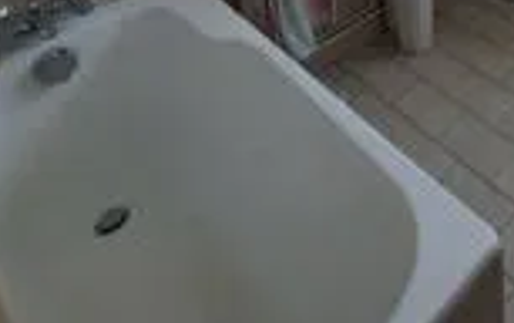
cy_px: -155
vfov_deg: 26.4
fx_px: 505
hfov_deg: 46.8
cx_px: 490
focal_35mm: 36
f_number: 2.2
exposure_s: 1/50
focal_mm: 1.74
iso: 160
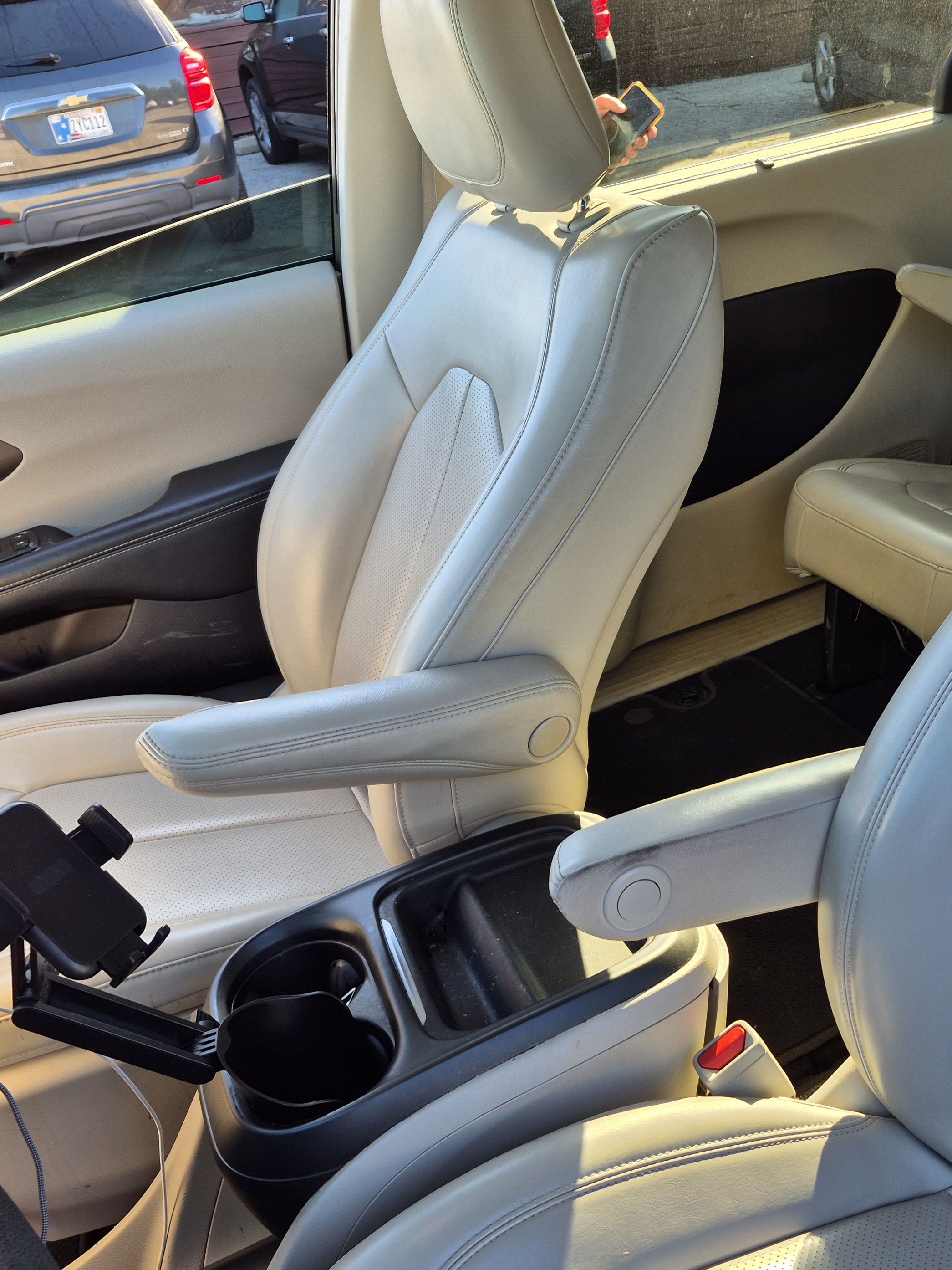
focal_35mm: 33
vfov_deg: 55.3
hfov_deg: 42.0
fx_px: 1210
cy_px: 664
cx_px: 679
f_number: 1.8
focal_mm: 5.4
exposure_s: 1/180
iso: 32
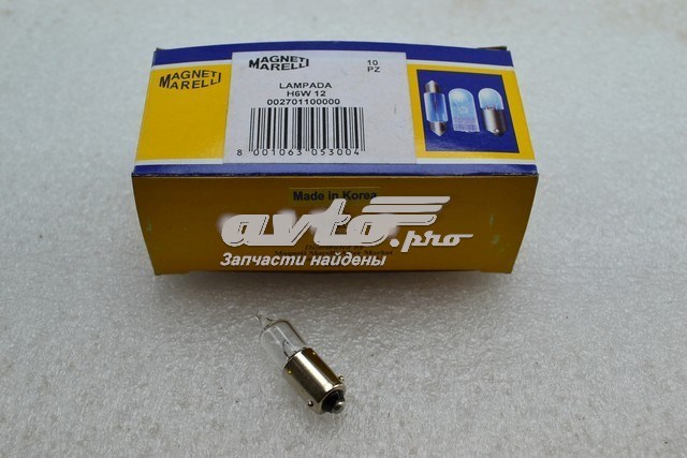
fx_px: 859
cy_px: 229
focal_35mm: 45
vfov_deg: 29.9
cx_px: 344
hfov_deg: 43.6
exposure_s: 1/50
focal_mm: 30
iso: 400
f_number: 8
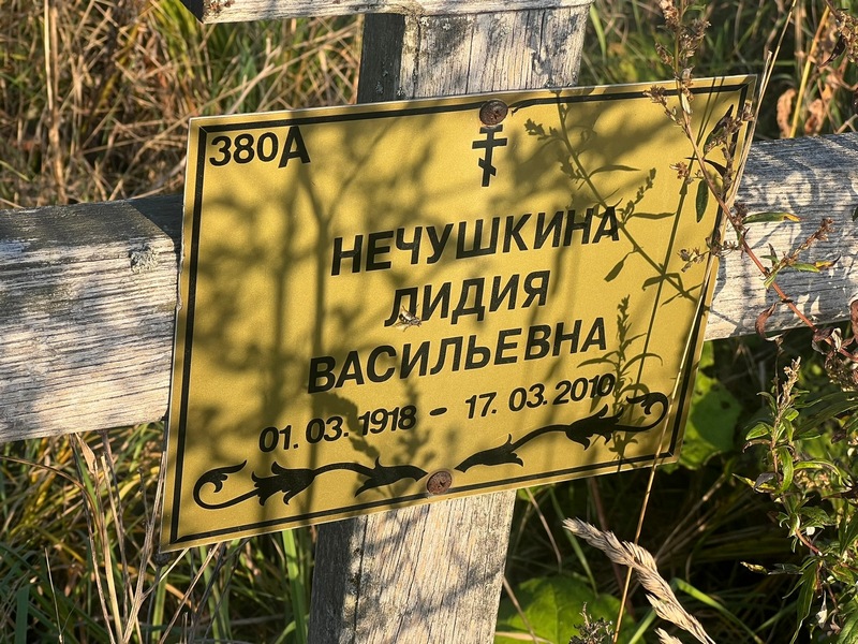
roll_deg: -3.6
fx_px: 1909
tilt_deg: -28.8
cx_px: 429
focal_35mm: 77
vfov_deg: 19.1
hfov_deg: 25.3
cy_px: 322
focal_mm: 9
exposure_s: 1/203
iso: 32
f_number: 2.8
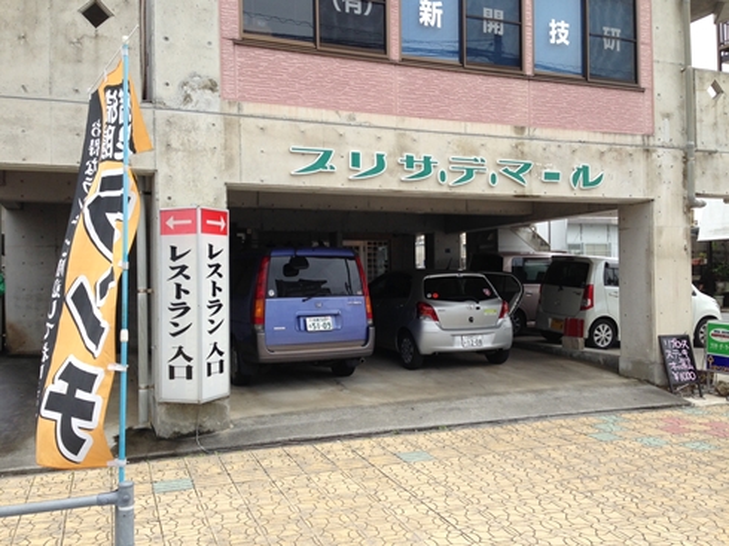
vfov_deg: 42.9
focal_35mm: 33
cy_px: 273
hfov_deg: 55.4
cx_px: 364
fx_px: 695
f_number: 2.4
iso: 50
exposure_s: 1/382
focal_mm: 4.13
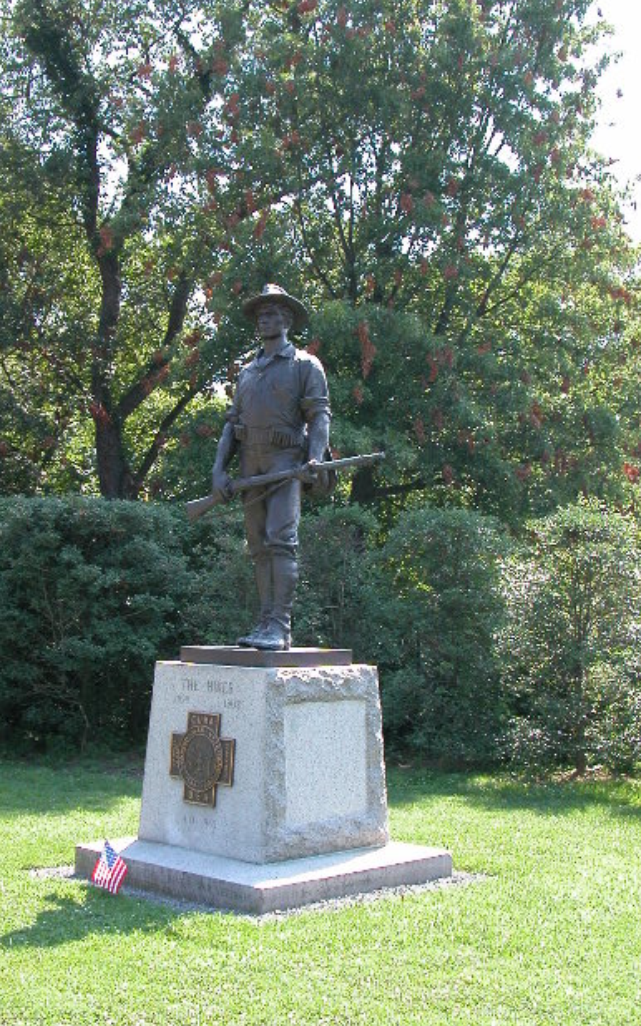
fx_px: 1342
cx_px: 272
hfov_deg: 26.8
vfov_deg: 41.8
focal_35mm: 48
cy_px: 501
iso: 100
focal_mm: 8.9
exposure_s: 1/142
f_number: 4
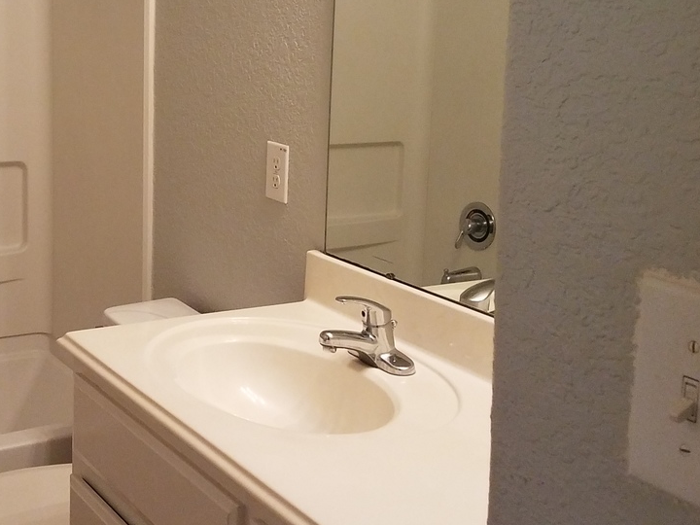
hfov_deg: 36.2
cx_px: 206
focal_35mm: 52
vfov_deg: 27.5
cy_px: 109
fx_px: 1052
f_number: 1.7
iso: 160
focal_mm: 4.2
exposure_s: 1/60
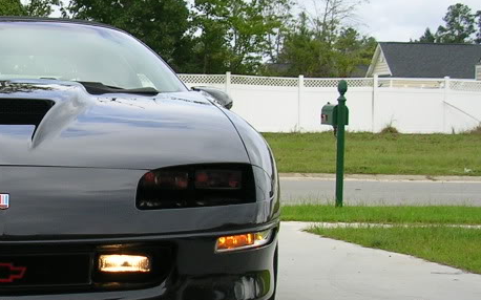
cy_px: 190
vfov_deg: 14.5
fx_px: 1180
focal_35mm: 90
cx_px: -6
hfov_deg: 22.1
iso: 50
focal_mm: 5.8
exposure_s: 1/425
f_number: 2.8
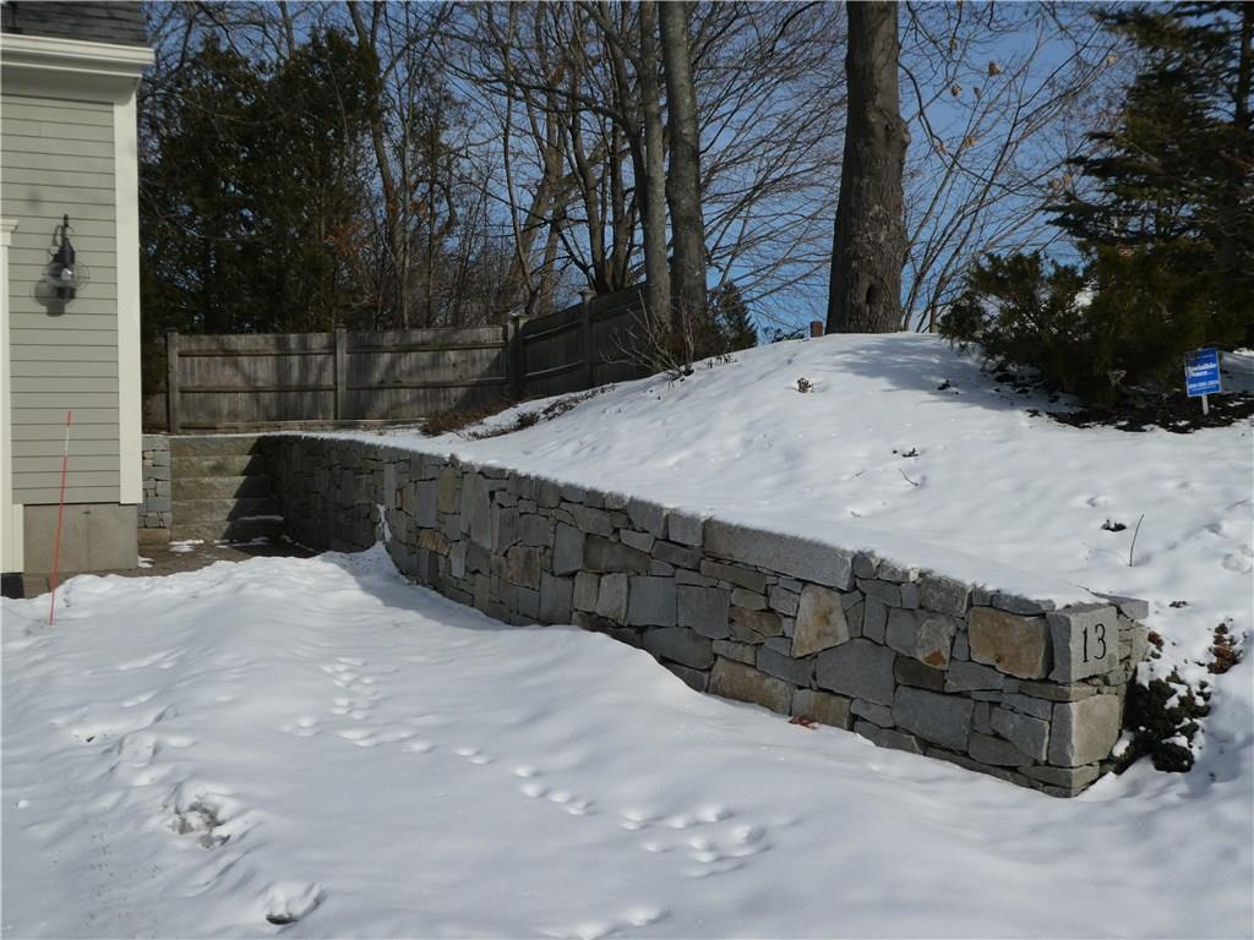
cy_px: 470
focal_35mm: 37
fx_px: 1340
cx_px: 627
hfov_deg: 50.1
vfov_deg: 38.7
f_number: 4.5
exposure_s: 1/1000
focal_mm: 6.7
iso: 80
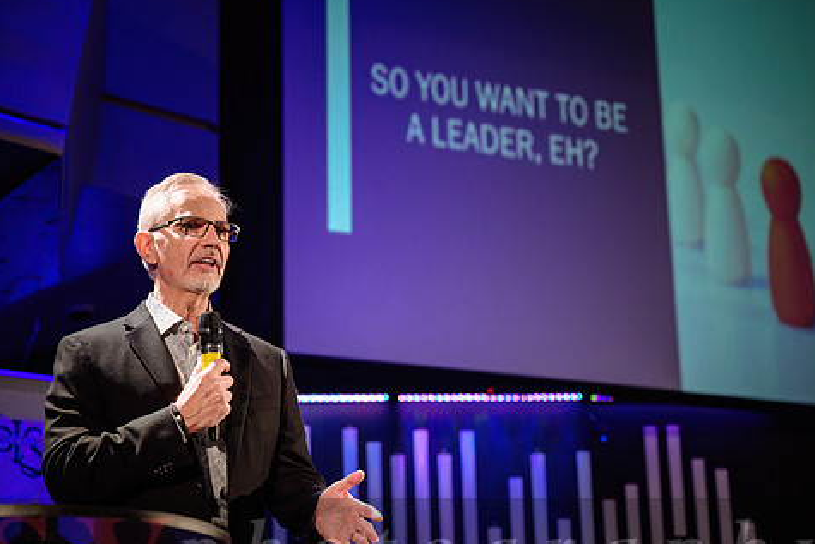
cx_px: 480
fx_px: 1970
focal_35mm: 87
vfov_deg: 15.7
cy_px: 320
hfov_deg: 23.3
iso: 1600
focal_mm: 70
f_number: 3.2
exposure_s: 1/640
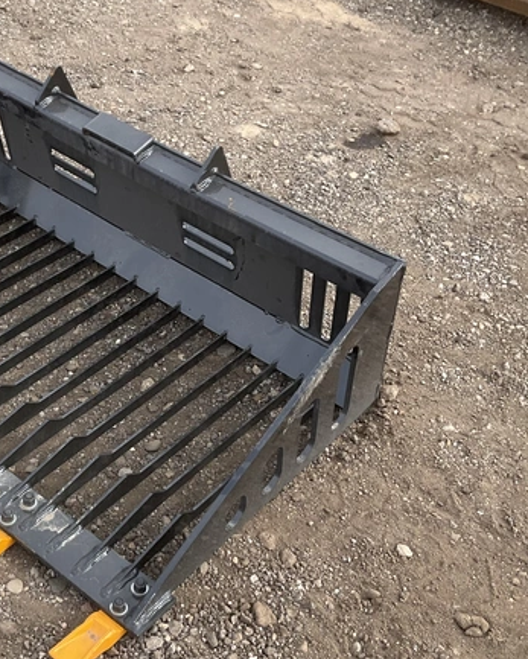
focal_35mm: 49
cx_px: 125
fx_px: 956
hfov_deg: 30.3
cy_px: 395
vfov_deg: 37.9
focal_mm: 3
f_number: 1.8
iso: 25
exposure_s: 1/422
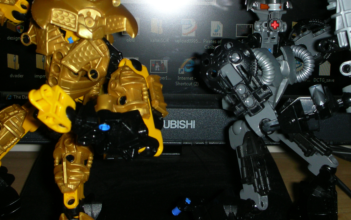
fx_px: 584
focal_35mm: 61
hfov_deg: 33.4
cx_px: 197
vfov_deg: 21.2
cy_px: 77
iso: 50
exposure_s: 1/60.1
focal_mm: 7.7
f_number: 3.5
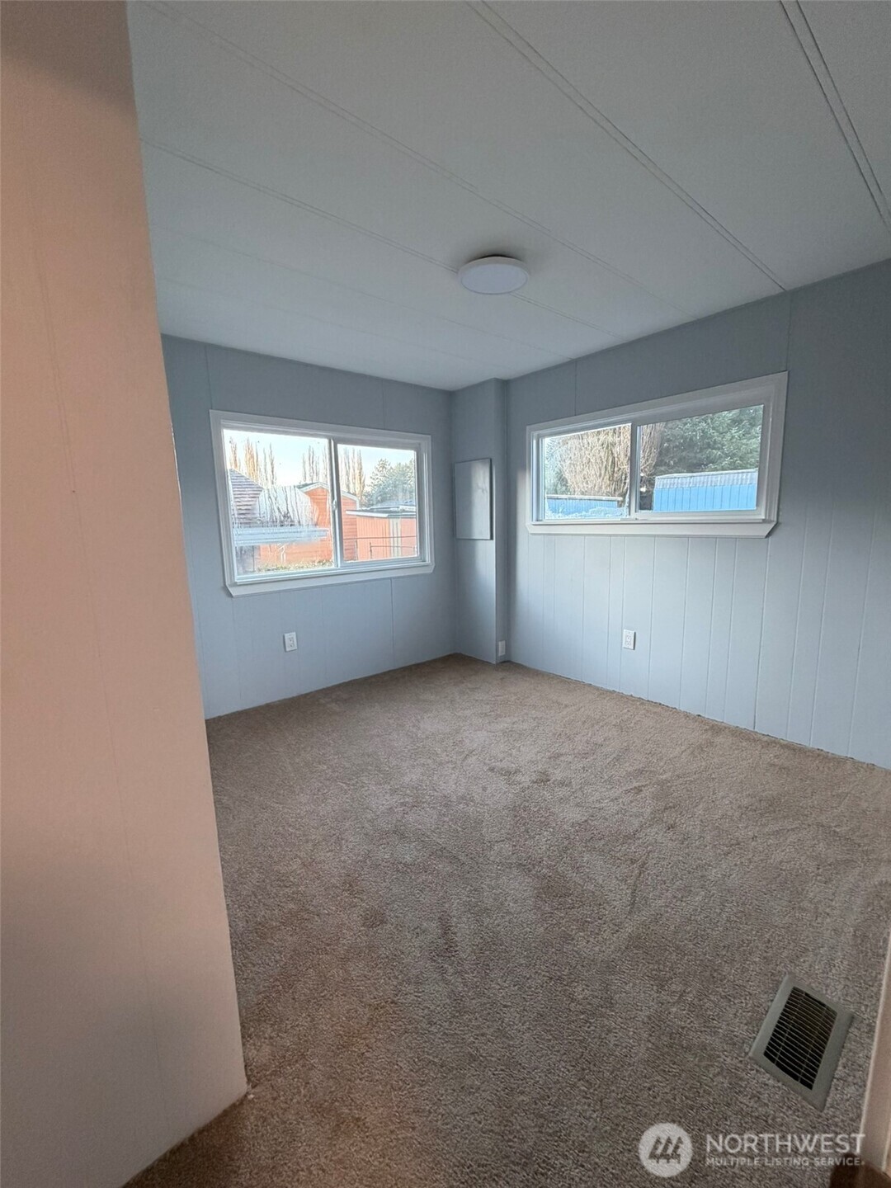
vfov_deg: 102.1
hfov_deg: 85.7
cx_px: 446
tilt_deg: -8.1
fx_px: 480
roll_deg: +1.4
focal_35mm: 14
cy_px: 594
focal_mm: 2.22
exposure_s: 1/60
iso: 200
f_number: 2.2
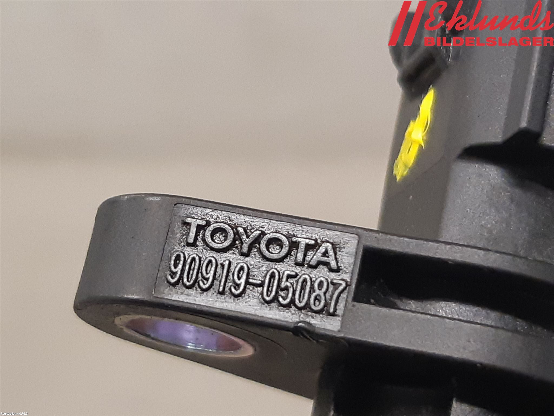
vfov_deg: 53.1
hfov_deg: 67.3
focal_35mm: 26
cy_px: 208
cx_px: 277
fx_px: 416
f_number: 1.7
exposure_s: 1/50
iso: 250
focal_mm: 3.93
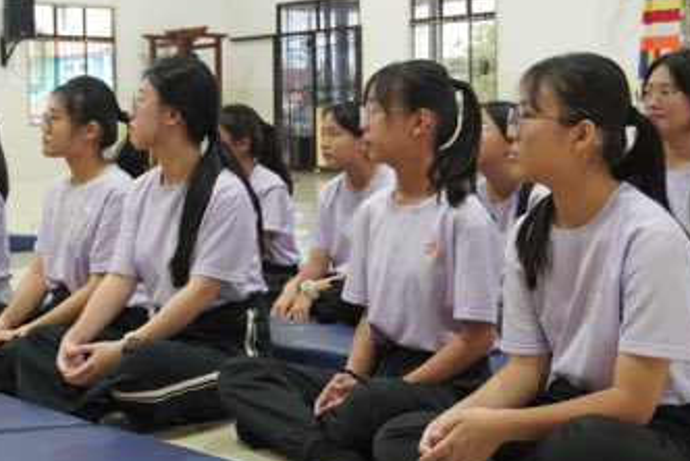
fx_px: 1247
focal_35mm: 65
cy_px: 191
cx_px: 287
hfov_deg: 30.9
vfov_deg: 20.9
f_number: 5
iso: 2000
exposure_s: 1/160
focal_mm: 30
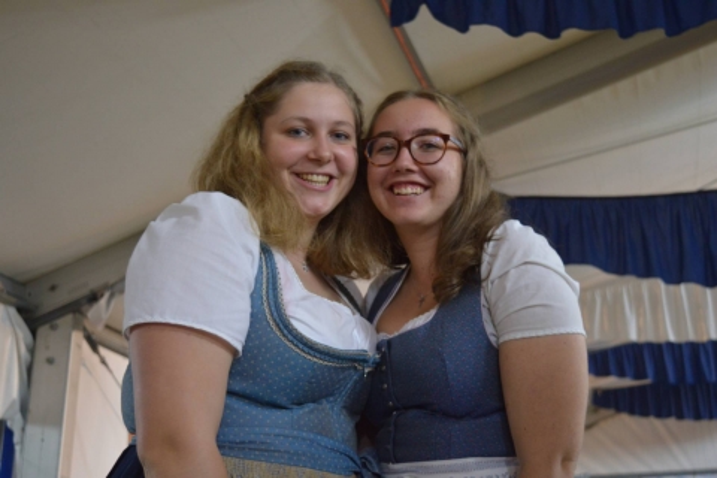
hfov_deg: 38.9
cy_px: 239
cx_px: 358
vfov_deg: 26.5
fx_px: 1016
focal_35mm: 51
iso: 1000
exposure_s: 1/15
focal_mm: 34
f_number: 4.5
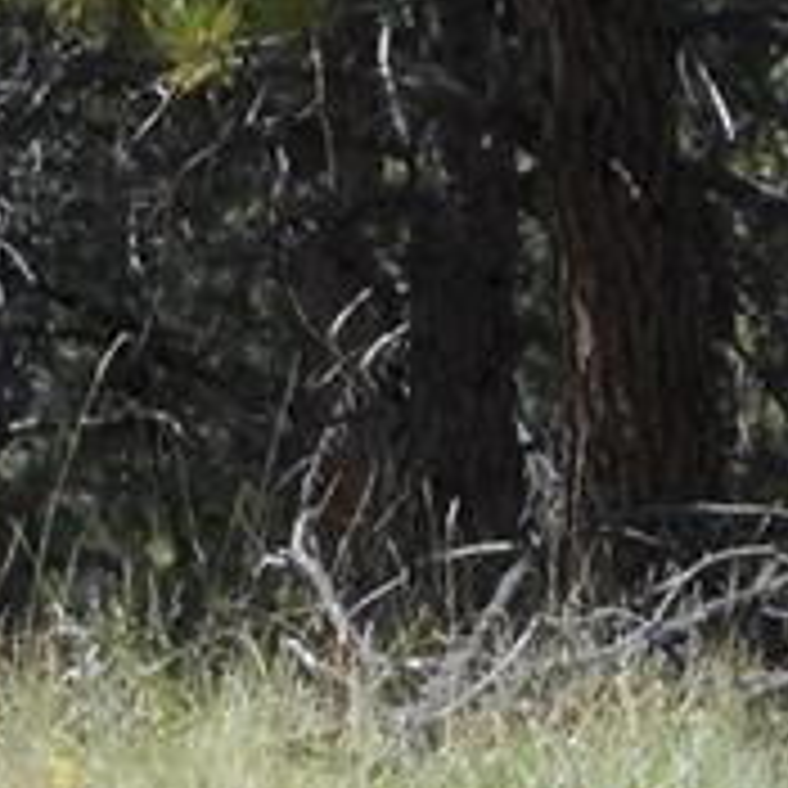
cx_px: 1319
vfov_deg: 2.8
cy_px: 135
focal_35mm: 617
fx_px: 15891
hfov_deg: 2.8
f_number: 5.8
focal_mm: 18.2
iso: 80
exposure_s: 1/200
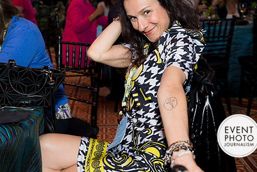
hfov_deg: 36.0
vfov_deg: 24.5
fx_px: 393
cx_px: 96
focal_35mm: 55
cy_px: 54
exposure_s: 1/100
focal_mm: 37
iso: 800
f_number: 4
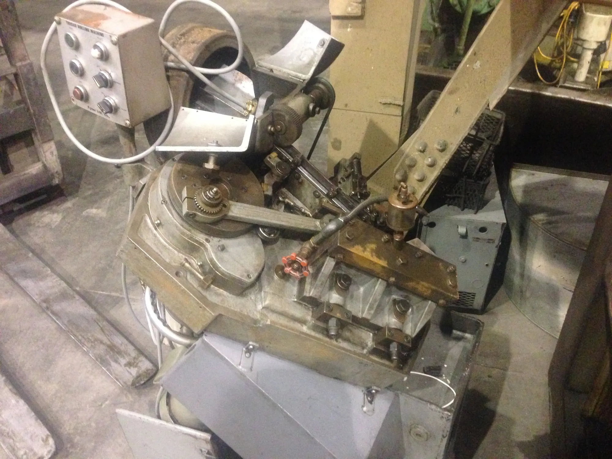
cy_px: 230
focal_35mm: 33
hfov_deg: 55.4
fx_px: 583
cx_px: 306
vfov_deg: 42.9
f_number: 2.4
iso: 800
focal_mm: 4.12
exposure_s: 1/15
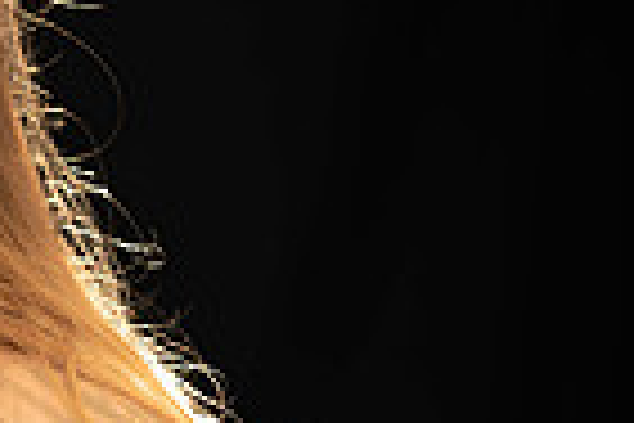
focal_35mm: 495
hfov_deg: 4.1
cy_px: 245
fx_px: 8717
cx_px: -665
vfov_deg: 2.8
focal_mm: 120
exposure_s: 1/30
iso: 50
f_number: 2.8
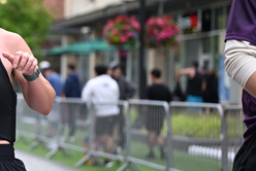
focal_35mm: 155
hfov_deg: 13.0
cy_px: 59
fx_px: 1104
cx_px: -26
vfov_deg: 8.9
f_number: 2.8
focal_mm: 70
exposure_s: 1/2000
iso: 640
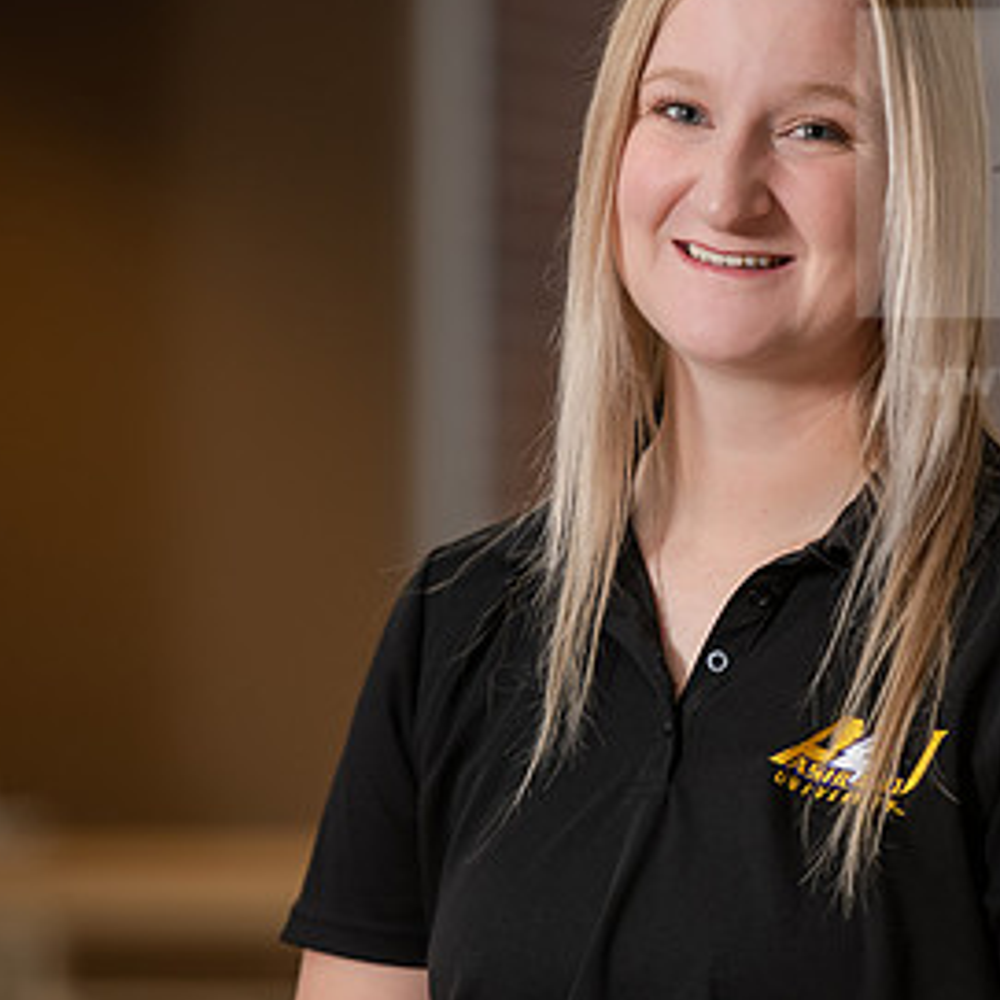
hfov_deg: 5.4
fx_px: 10687
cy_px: 456
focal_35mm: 327
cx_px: 745
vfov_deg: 5.4
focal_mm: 180
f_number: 3.2
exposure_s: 1/200
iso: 640
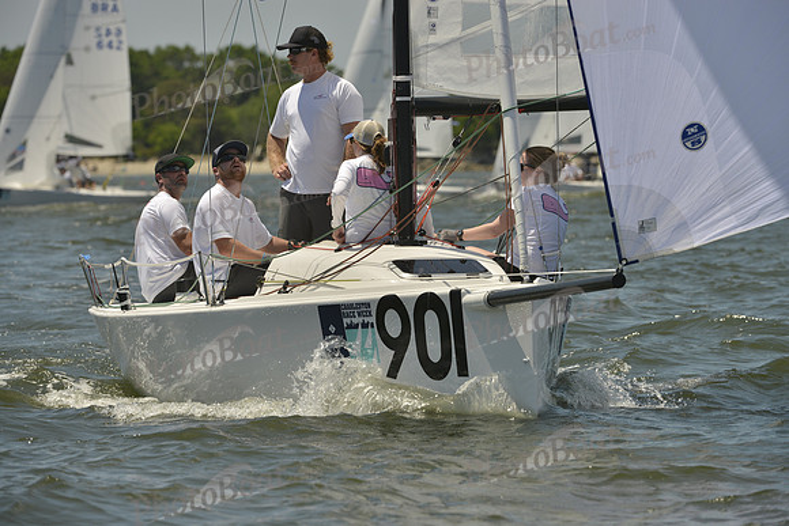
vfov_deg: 4.9
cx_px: 394
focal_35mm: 280
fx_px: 6138
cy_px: 263
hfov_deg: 7.4
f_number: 9
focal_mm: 280
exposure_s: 1/1600
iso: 280
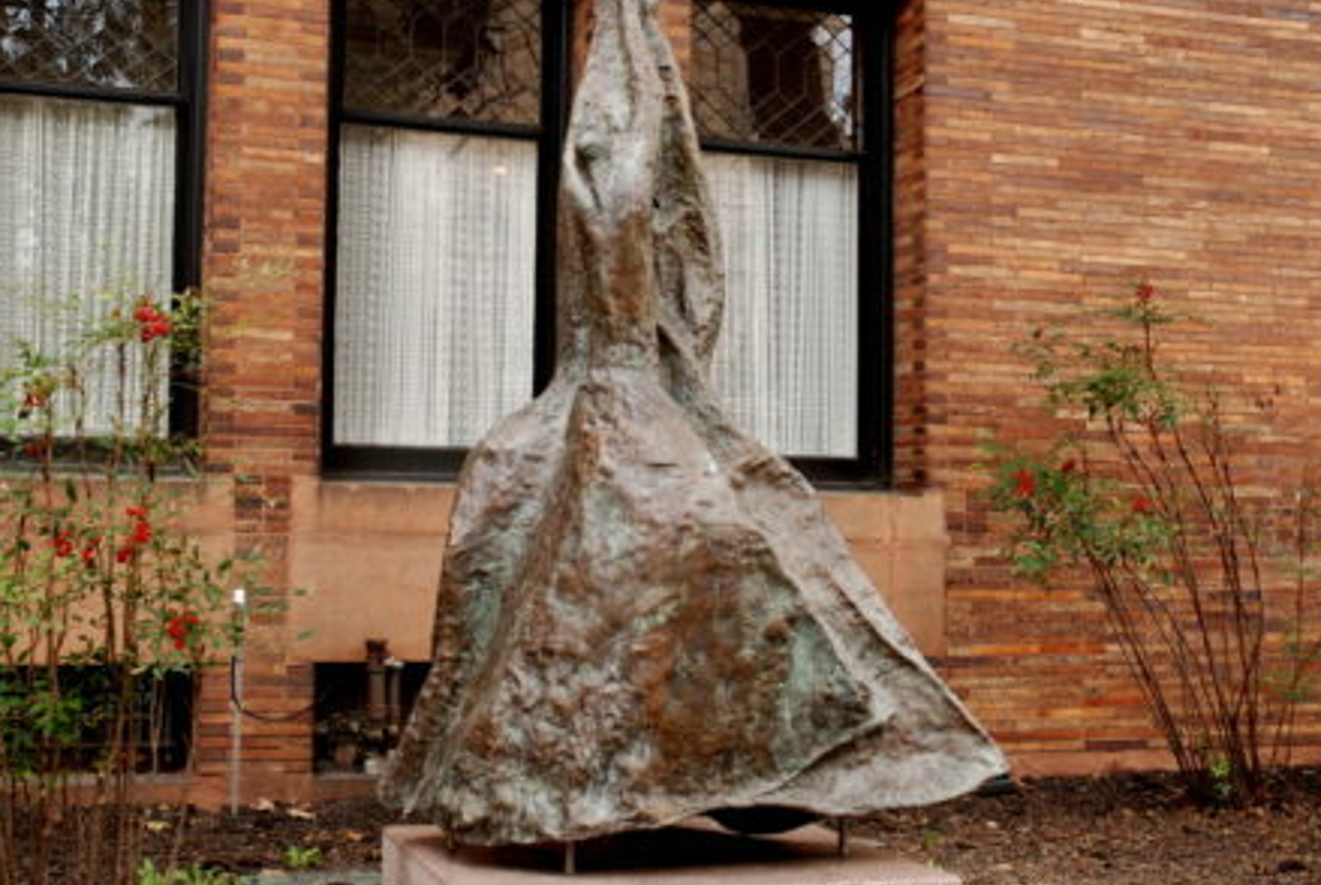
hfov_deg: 39.8
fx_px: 1821
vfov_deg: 27.3
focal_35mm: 50
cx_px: 617
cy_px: 438
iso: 100
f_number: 11
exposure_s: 1/10
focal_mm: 29
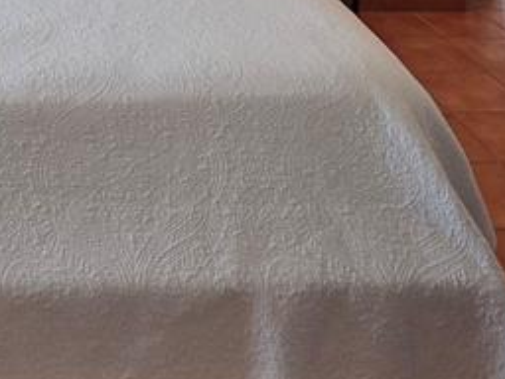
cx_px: 24
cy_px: -207
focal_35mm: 52
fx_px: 759
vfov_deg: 22.4
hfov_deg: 34.2
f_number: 1.9
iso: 200
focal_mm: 2.2
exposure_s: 1/120
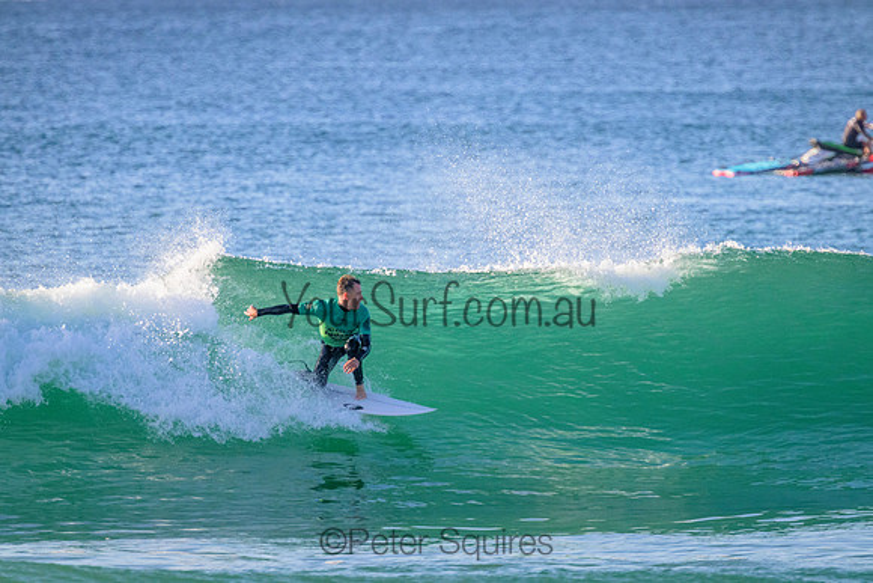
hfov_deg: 2.6
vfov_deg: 1.7
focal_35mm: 800
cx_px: 436
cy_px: 292
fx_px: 19404
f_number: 11
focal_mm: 800
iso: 3200
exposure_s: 1/2000
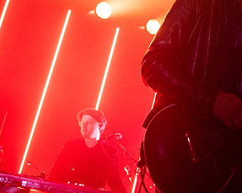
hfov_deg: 24.1
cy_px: 38
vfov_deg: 19.9
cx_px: 238
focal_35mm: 76
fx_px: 544
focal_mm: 40
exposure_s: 1/100
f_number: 3.2
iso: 3200
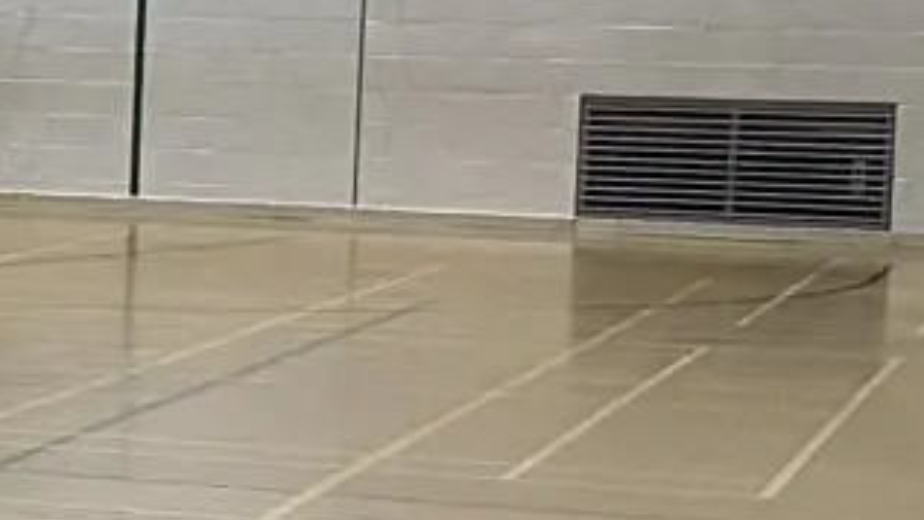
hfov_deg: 10.6
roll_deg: -0.8
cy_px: 272
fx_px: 4216
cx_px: -1363
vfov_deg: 7.1
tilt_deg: -5.1
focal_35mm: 172
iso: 80
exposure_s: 1/50
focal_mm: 4.25
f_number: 1.8
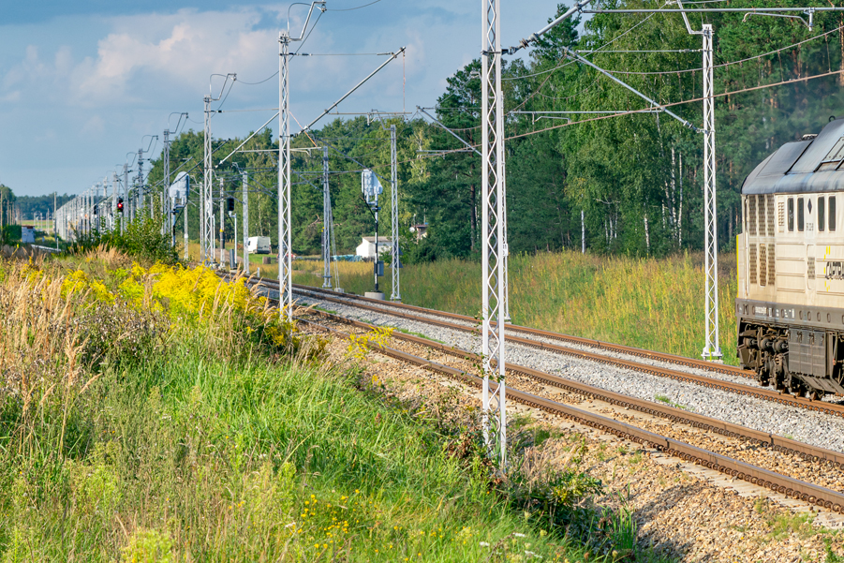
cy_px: 222
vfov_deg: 6.9
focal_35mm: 200
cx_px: 719
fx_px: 4687
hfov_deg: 10.2
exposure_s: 1/400
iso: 125
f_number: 8
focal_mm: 75
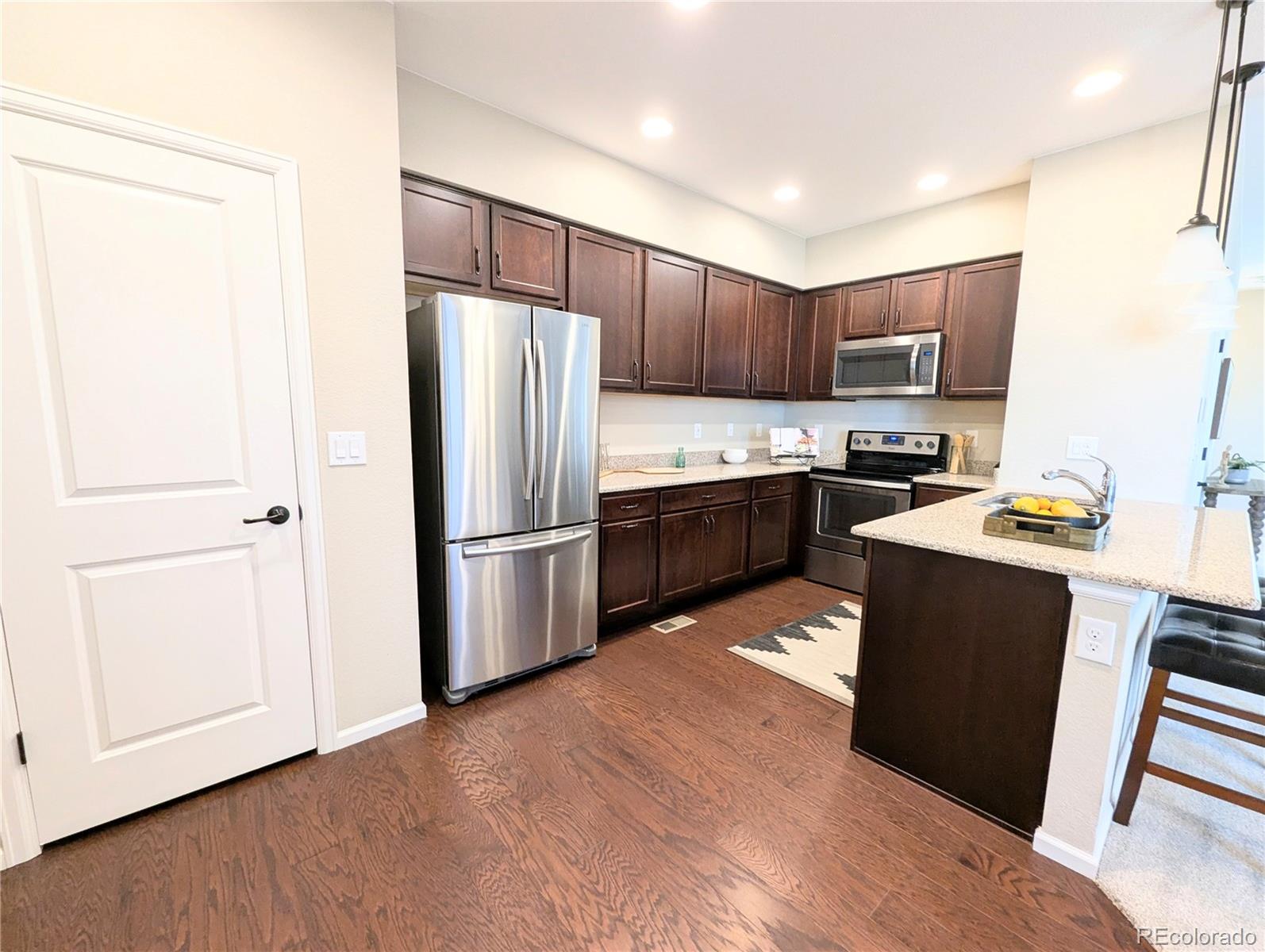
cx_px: 632
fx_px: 476
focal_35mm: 13
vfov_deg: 90.1
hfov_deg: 106.1
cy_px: 476
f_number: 2.2
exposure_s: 1/24
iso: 84
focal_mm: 1.95
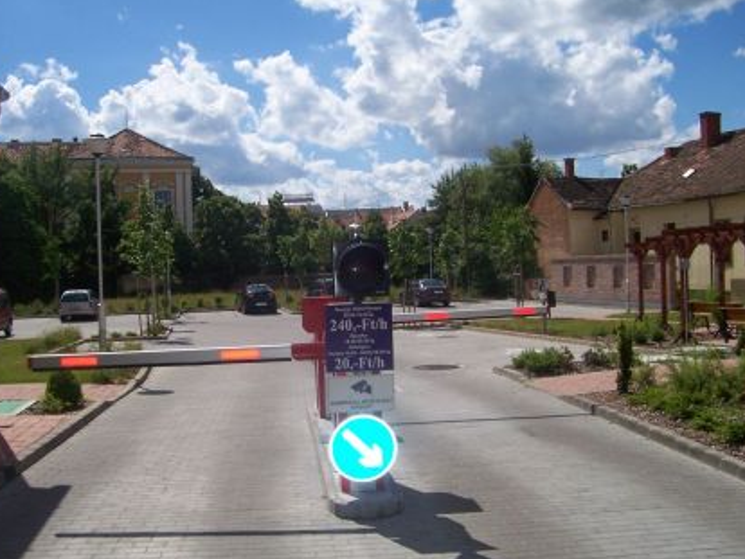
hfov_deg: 50.1
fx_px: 797
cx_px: 349
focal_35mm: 37
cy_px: 295
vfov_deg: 38.7
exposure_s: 1/1000
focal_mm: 5.6
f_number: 5.6
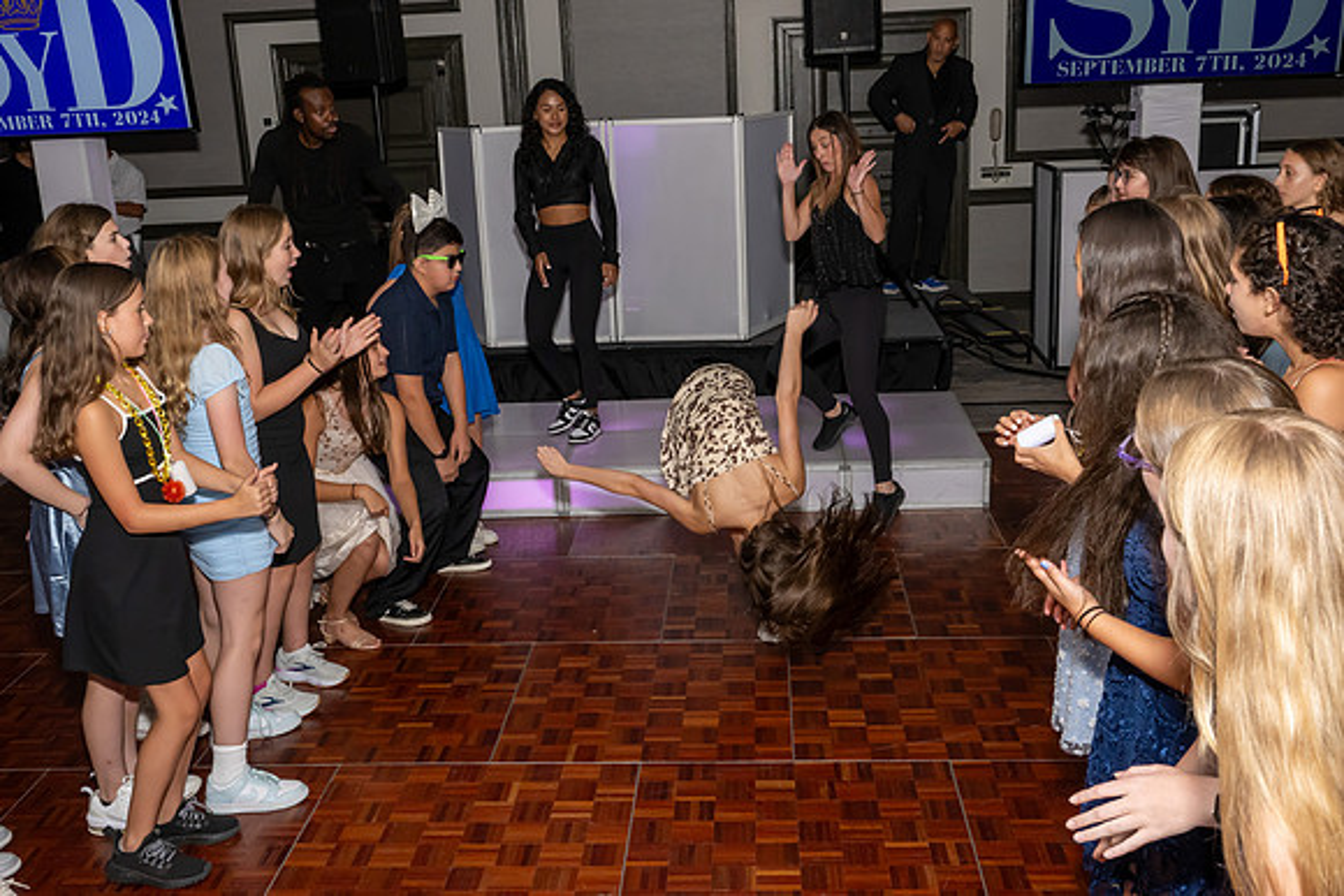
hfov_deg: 50.6
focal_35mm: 38
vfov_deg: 35.0
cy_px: 442
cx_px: 672
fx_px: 1422
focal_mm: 24
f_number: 9
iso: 1000
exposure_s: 1/250
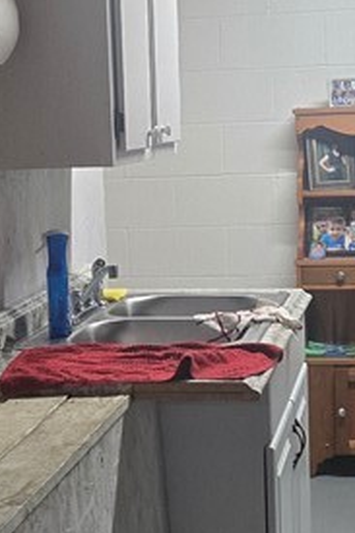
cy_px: 295
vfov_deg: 22.9
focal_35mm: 89
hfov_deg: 15.3
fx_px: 1318
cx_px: 171
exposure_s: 1/120
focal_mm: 5.4
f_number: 1.8
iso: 320
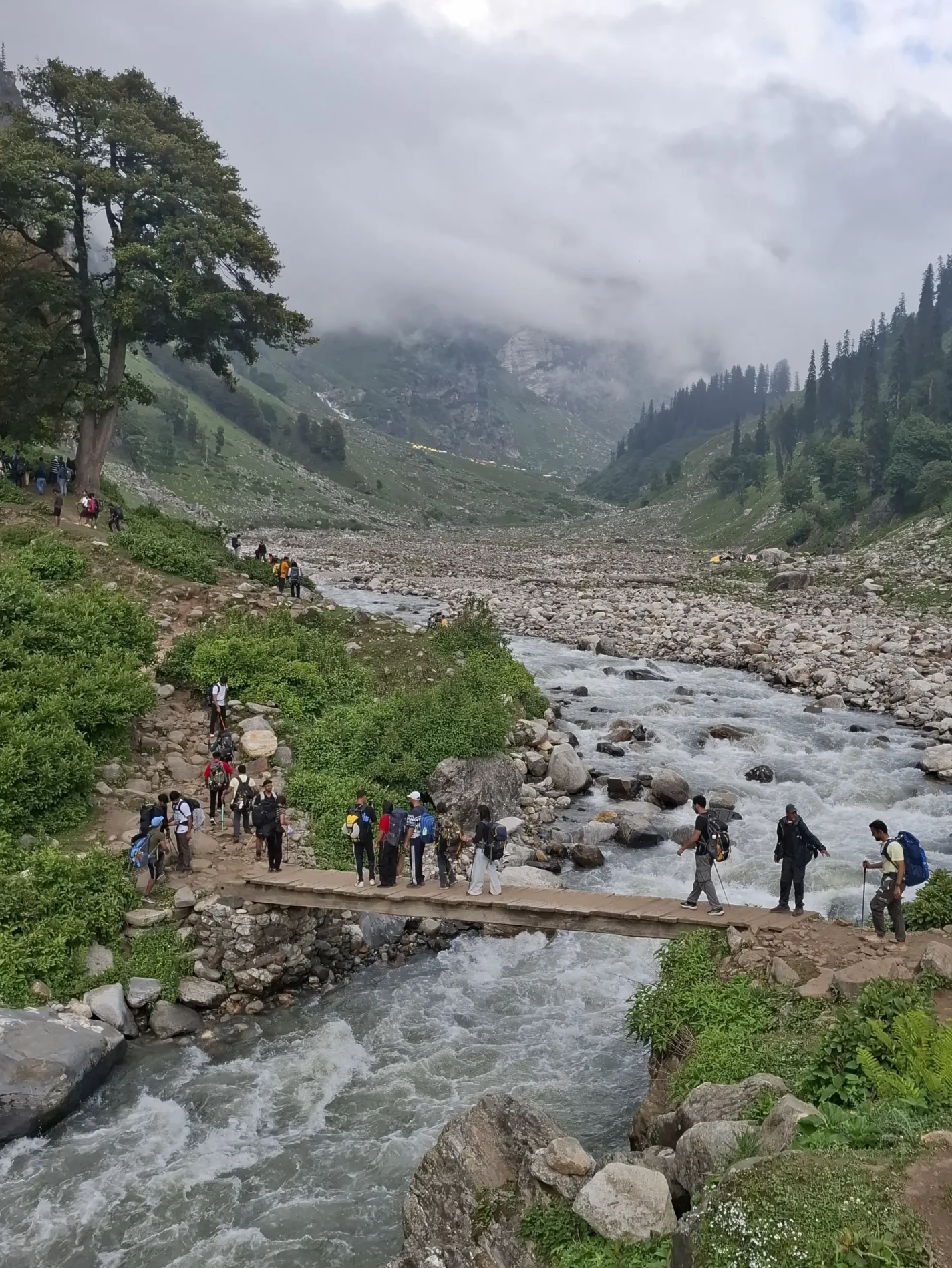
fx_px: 1136
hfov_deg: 45.2
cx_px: 564
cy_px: 646
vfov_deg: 58.3
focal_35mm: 31
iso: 50
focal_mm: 5.54
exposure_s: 1/759
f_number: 1.8
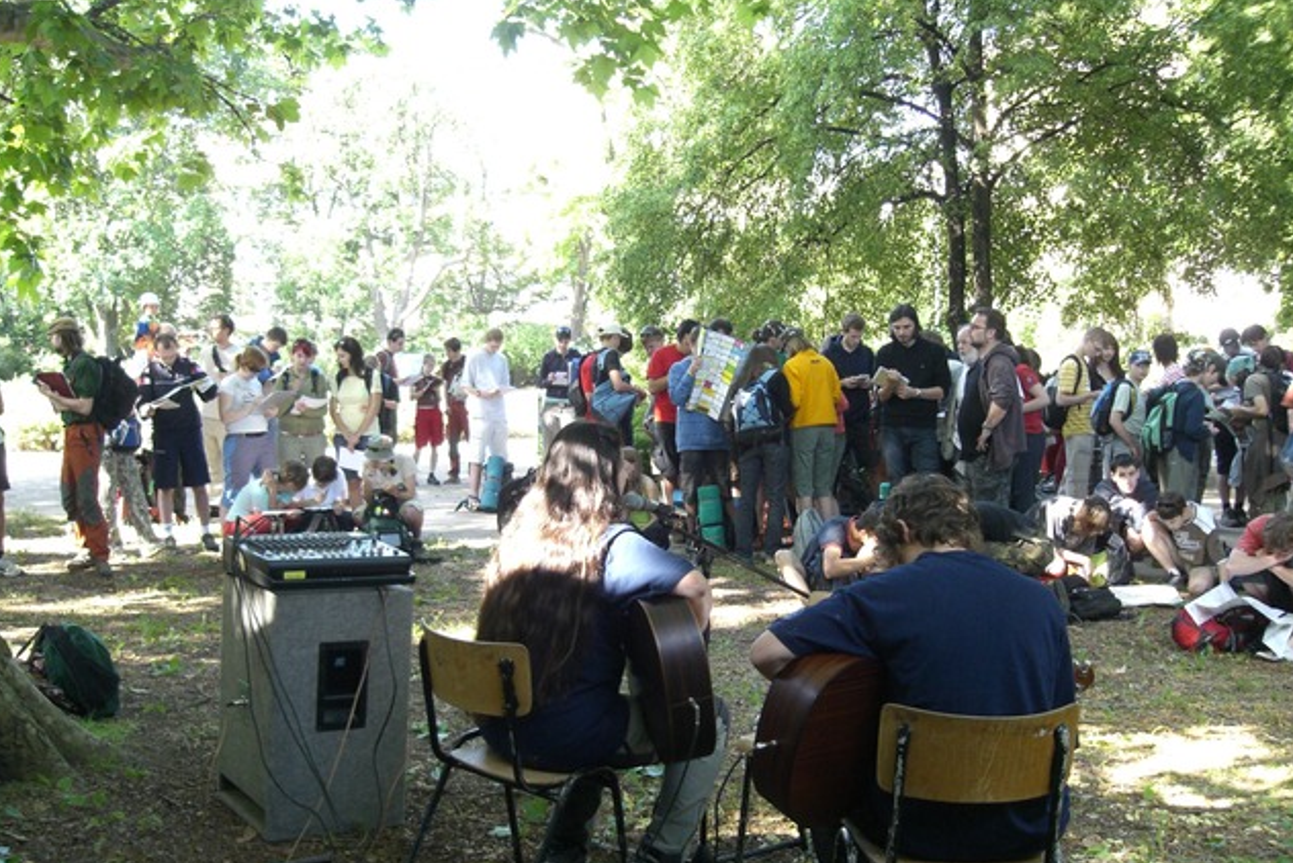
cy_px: 483
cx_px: 649
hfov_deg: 48.4
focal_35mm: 40
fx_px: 1437
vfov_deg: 33.4
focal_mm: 6.3
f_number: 3.1
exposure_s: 1/80
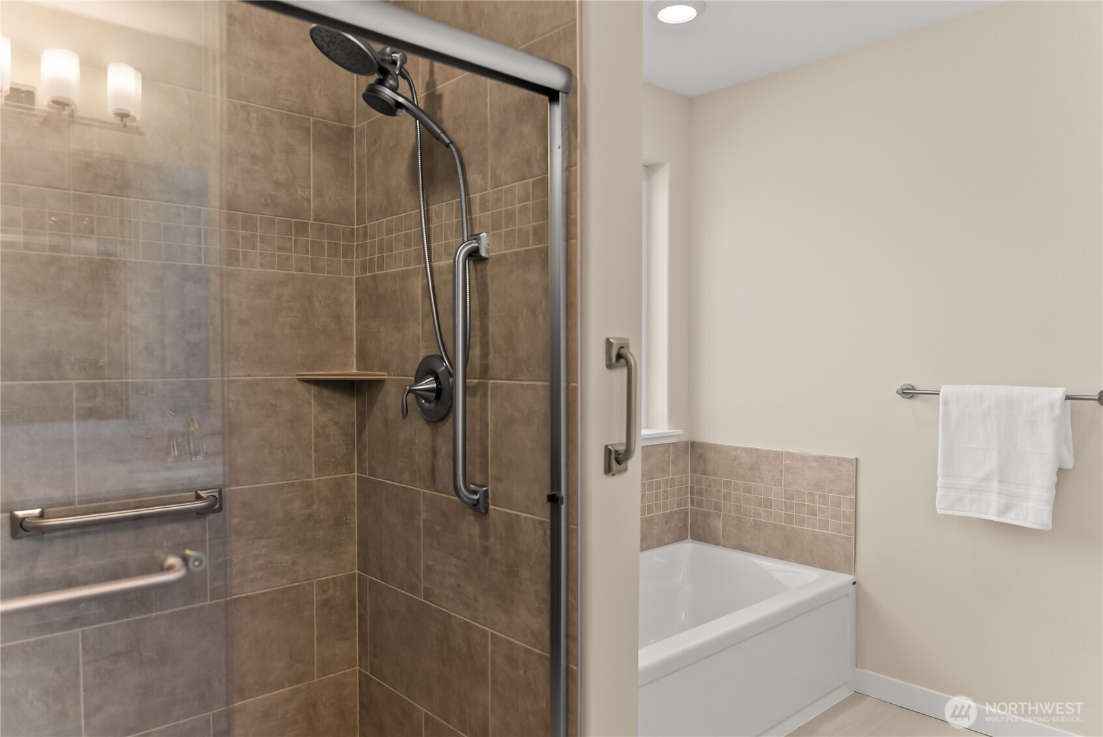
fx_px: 736
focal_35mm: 24
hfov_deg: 73.7
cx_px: 552
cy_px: 368
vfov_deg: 53.2
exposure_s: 1/125
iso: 250
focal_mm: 24
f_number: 2.8
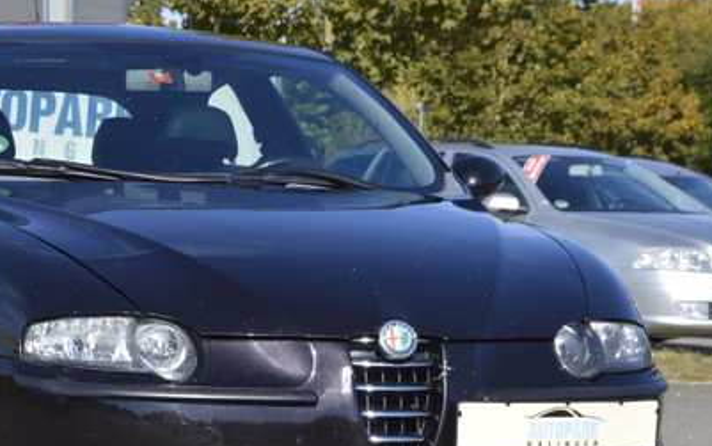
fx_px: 2271
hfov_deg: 17.7
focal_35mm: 117
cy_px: 362
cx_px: 211
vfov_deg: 11.2
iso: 100
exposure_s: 1/250
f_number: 8
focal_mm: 48
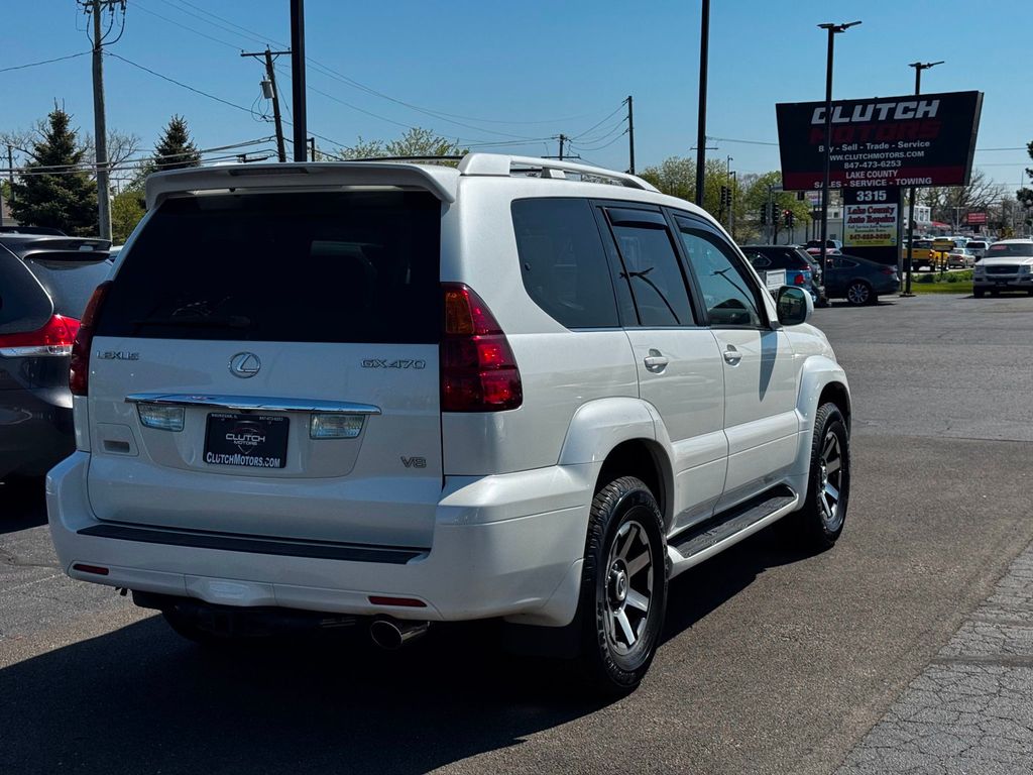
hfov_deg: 39.7
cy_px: 388
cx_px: 516
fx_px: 1432
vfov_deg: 30.3
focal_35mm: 48
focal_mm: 6.76
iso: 64
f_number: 1.78
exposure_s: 1/7092
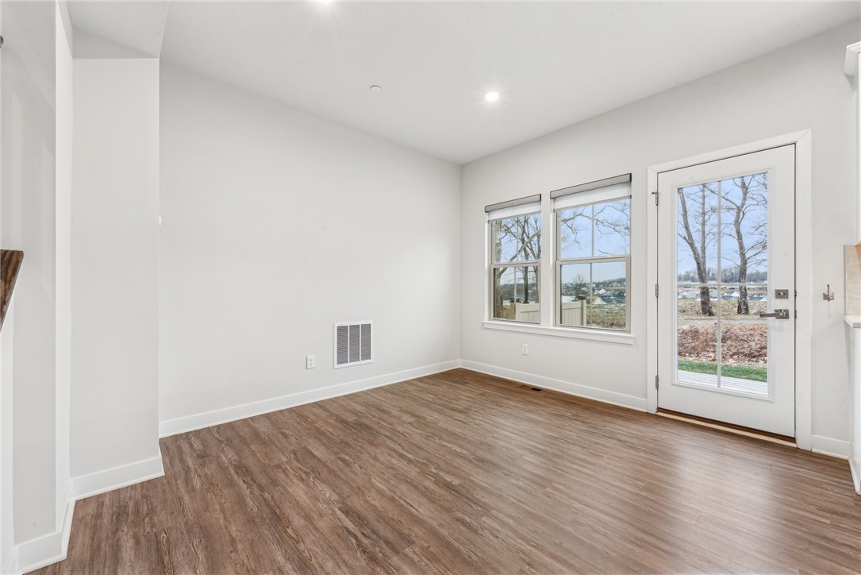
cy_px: 288
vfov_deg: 81.2
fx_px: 335
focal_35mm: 14
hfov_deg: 104.2
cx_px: 430
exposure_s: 1/2.5
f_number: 11
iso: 50
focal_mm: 14
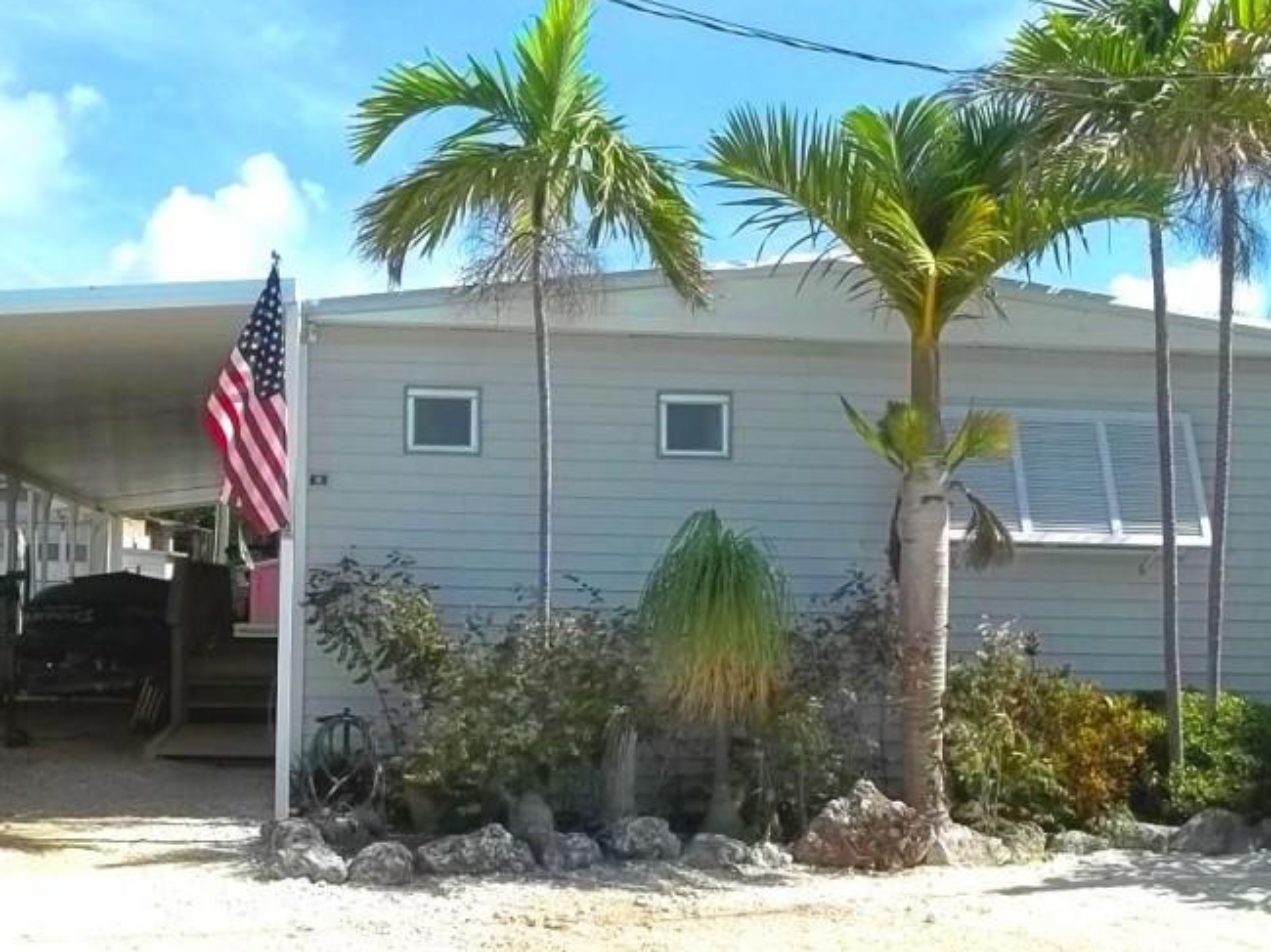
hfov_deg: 36.7
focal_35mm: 52
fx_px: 1909
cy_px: 520
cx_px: 528
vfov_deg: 28.0
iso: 64
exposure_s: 1/200
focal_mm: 5.9
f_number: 8
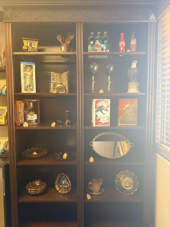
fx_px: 157
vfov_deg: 71.6
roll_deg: +0.4
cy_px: 114
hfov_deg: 56.8
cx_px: 85
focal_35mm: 24
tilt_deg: -4.0
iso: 250
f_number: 1.78
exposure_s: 1/60
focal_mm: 6.76
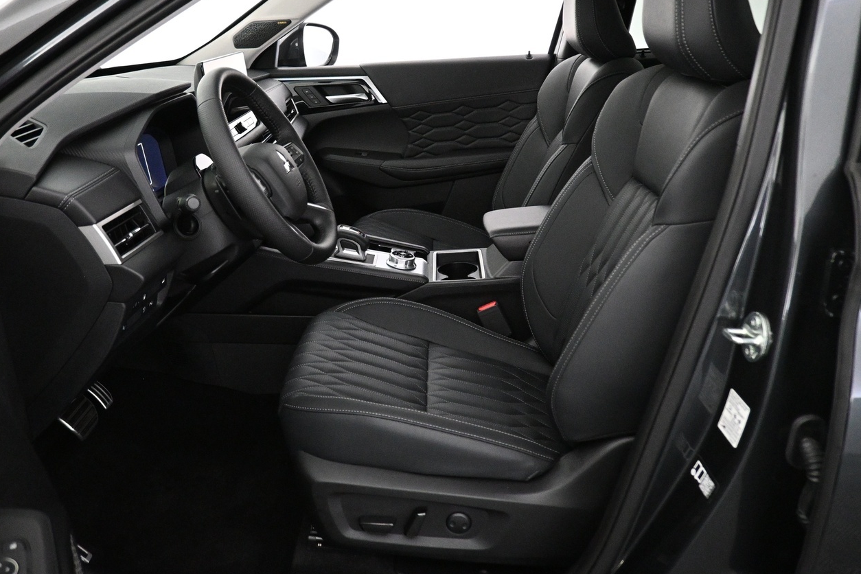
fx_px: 741
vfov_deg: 42.1
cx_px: 383
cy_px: 229
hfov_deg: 60.1
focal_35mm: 31
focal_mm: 16
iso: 4500
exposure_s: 1/60
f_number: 3.5
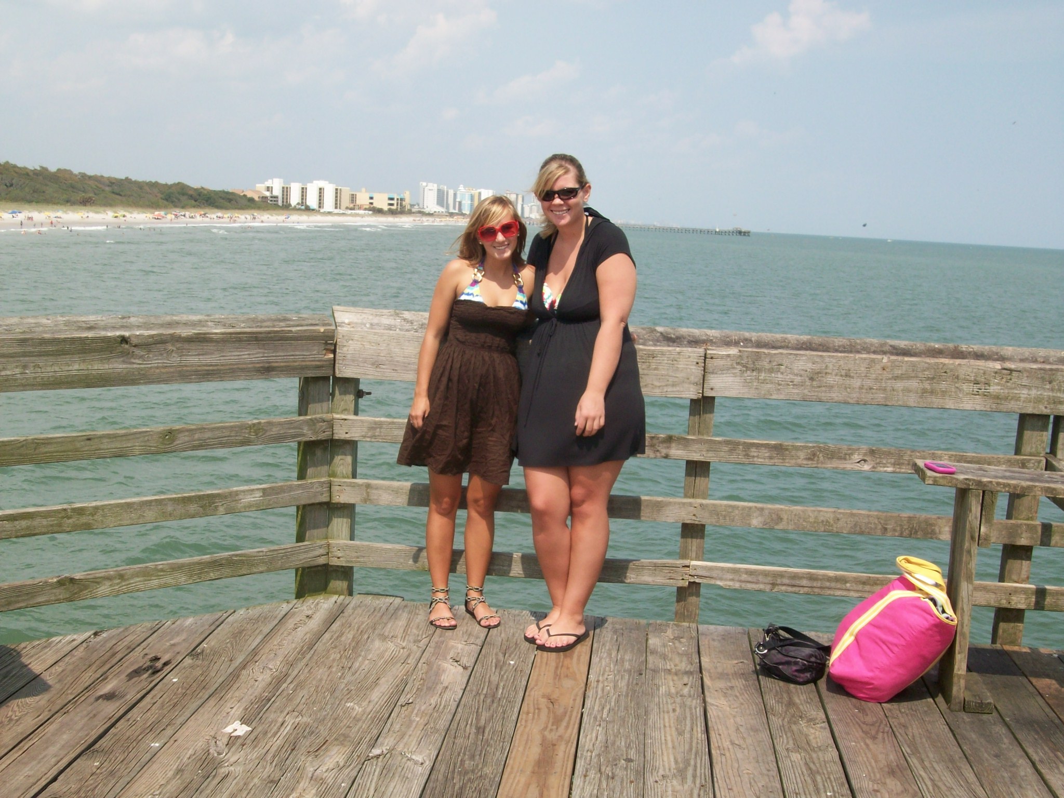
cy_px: 399
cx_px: 532
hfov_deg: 44.8
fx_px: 1291
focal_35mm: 42
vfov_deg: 34.3
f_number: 6.3
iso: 64
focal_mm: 7.1
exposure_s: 1/283
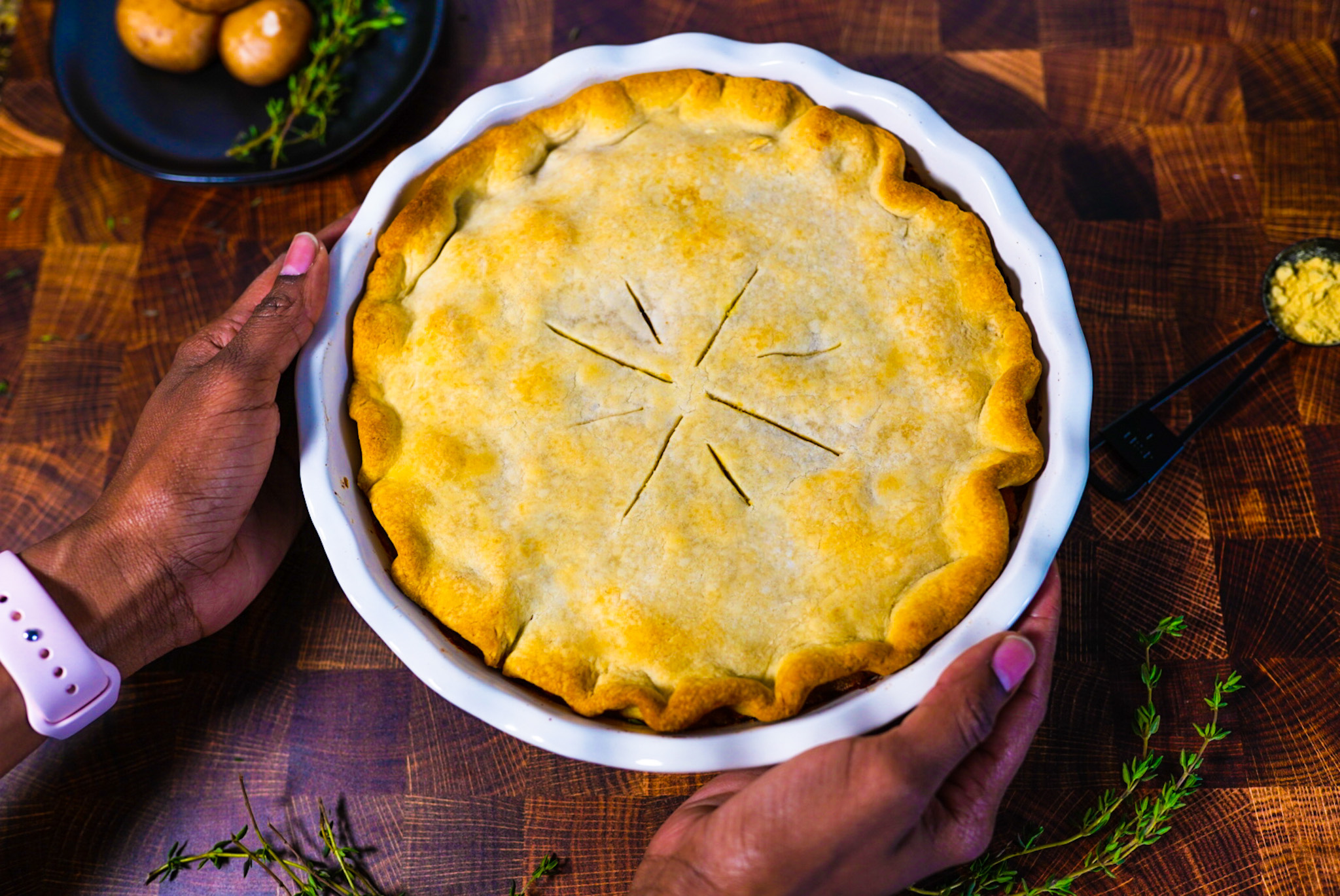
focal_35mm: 35
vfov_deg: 37.9
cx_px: 670
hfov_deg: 54.4
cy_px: 448
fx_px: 1304
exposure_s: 1/250
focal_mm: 35
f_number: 2.8
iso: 320
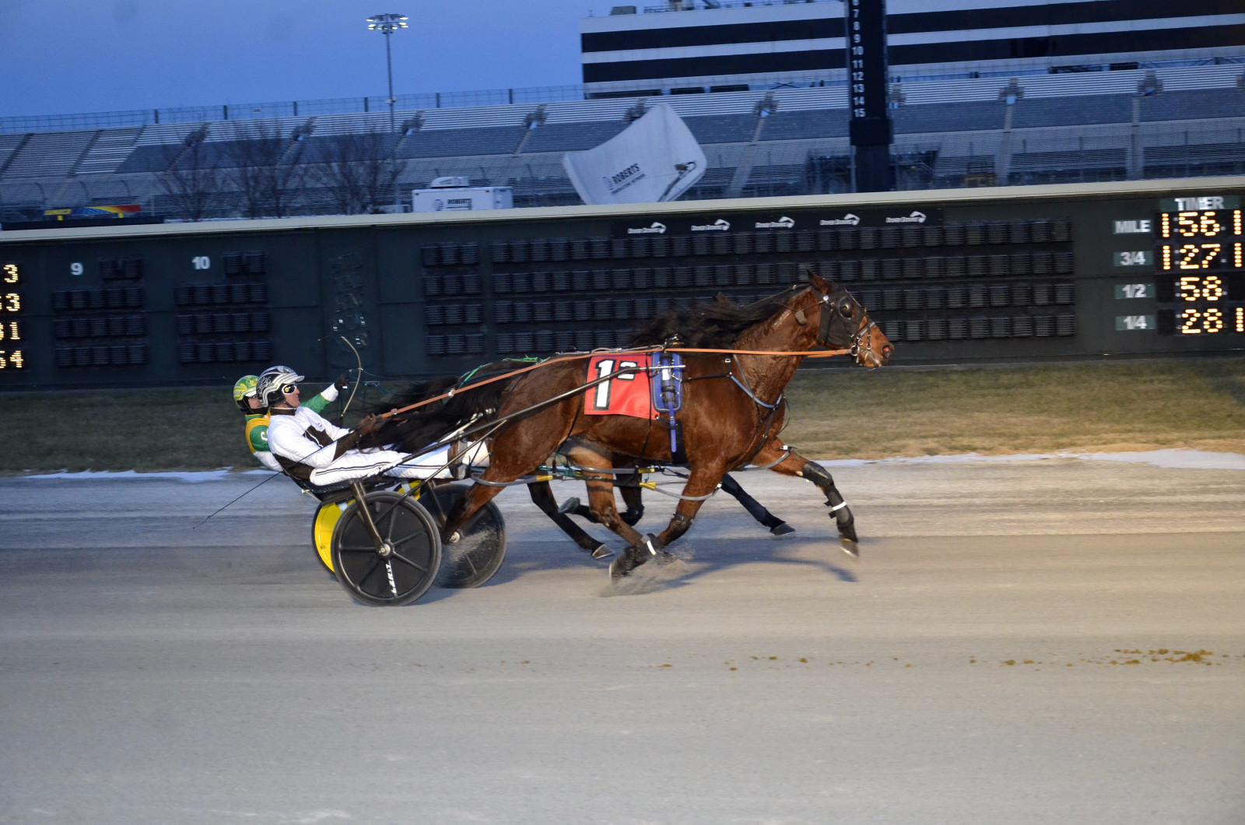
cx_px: 622
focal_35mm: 72
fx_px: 2485
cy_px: 412
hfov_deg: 28.1
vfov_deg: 18.8
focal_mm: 48
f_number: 4.8
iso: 2000
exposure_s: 1/500
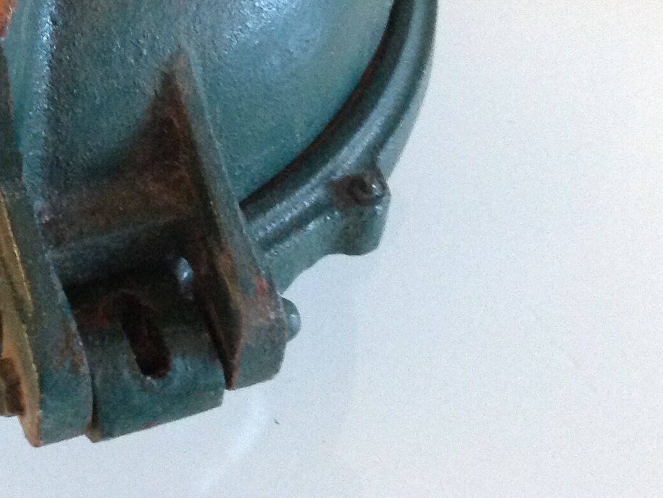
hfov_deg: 21.5
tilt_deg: -40.4
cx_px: -46
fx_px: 1667
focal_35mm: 87
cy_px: -108
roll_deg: +1.4
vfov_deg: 16.3
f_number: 2.4
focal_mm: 4.28
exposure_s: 1/17
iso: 400
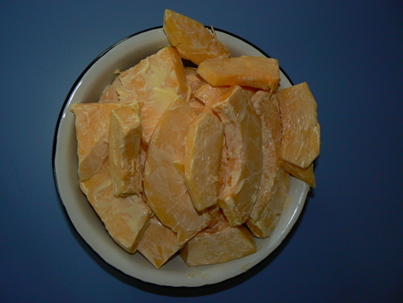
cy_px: 152
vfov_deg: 39.7
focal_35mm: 36
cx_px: 202
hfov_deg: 51.3
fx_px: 419
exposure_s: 1/30
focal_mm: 6
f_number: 2.8
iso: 100
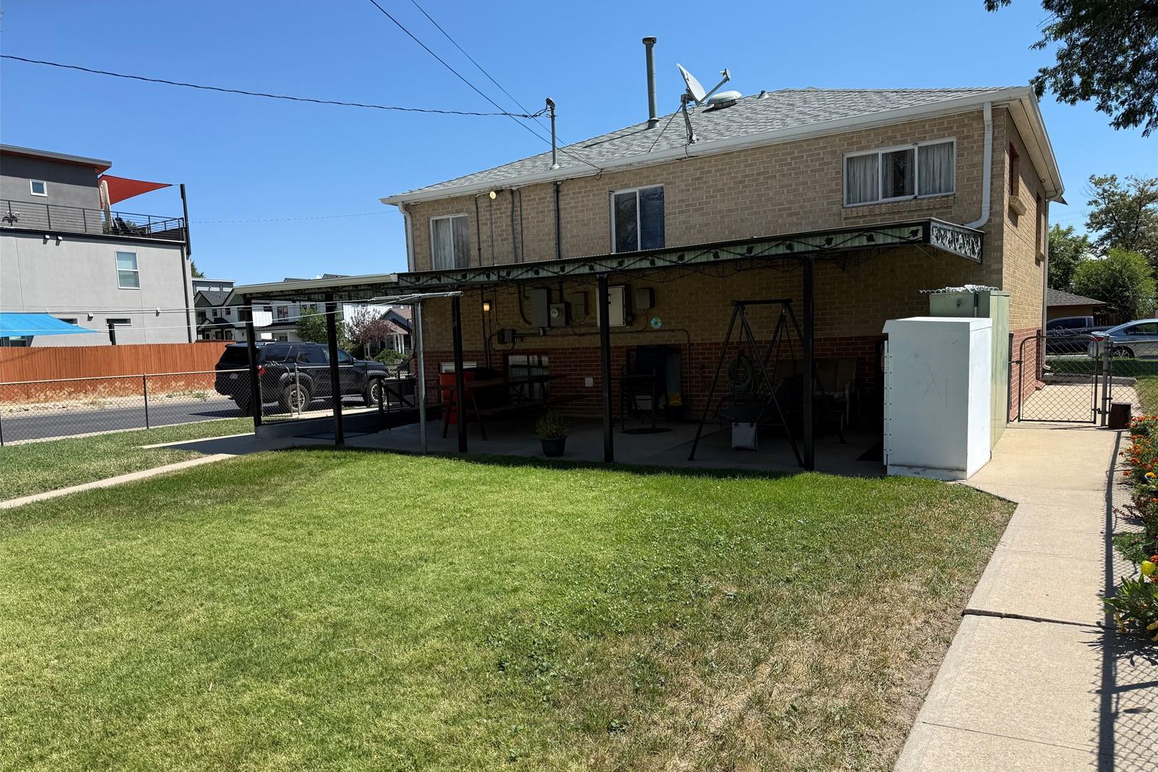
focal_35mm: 25
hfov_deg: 71.5
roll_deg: +2.5
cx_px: 579
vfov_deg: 51.2
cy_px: 422
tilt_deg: -4.2
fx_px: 804
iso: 80
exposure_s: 1/3425
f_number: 1.78
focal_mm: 6.76
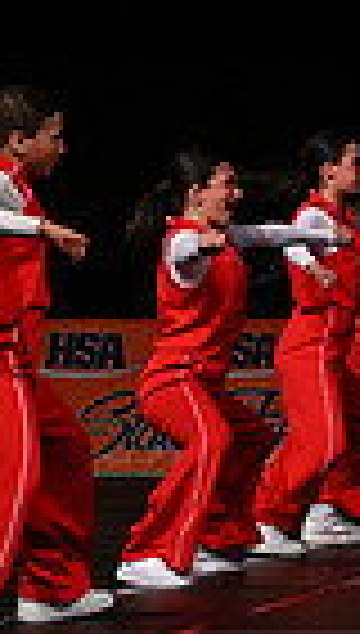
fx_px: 4131
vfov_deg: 8.8
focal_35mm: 245
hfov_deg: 4.8
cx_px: 1084
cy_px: 277
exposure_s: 1/1000
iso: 6400
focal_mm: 57
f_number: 4
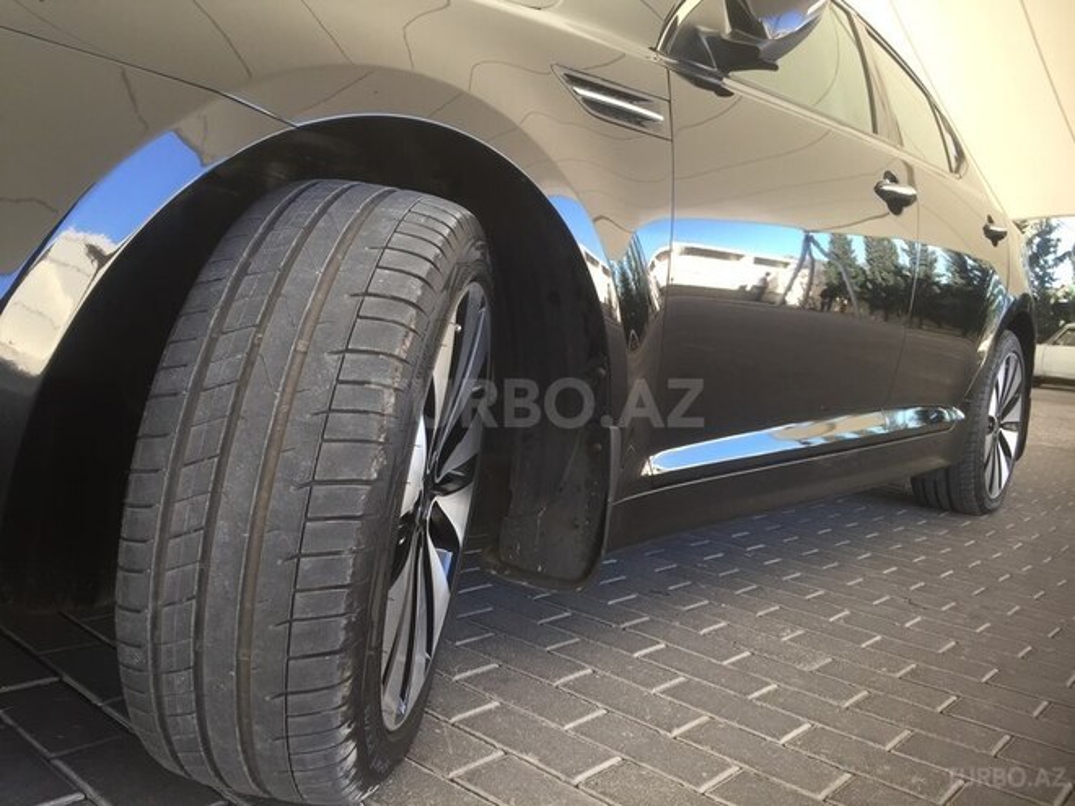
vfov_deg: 48.2
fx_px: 901
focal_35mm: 29
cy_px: 403
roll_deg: -4.6
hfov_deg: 61.7
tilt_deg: -6.5
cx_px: 538
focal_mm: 4.15
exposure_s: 1/100
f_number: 2.2
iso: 50
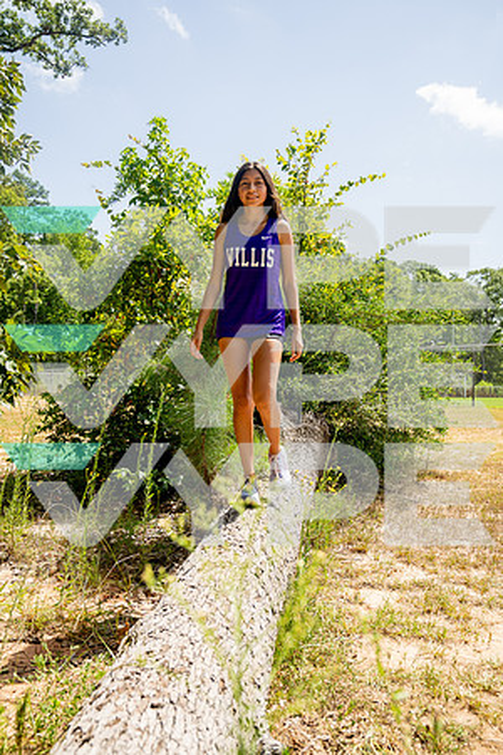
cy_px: 378
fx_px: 650
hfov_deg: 42.3
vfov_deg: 60.3
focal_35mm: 31
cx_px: 252
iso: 100
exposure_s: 1/400
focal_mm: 31
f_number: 4.5
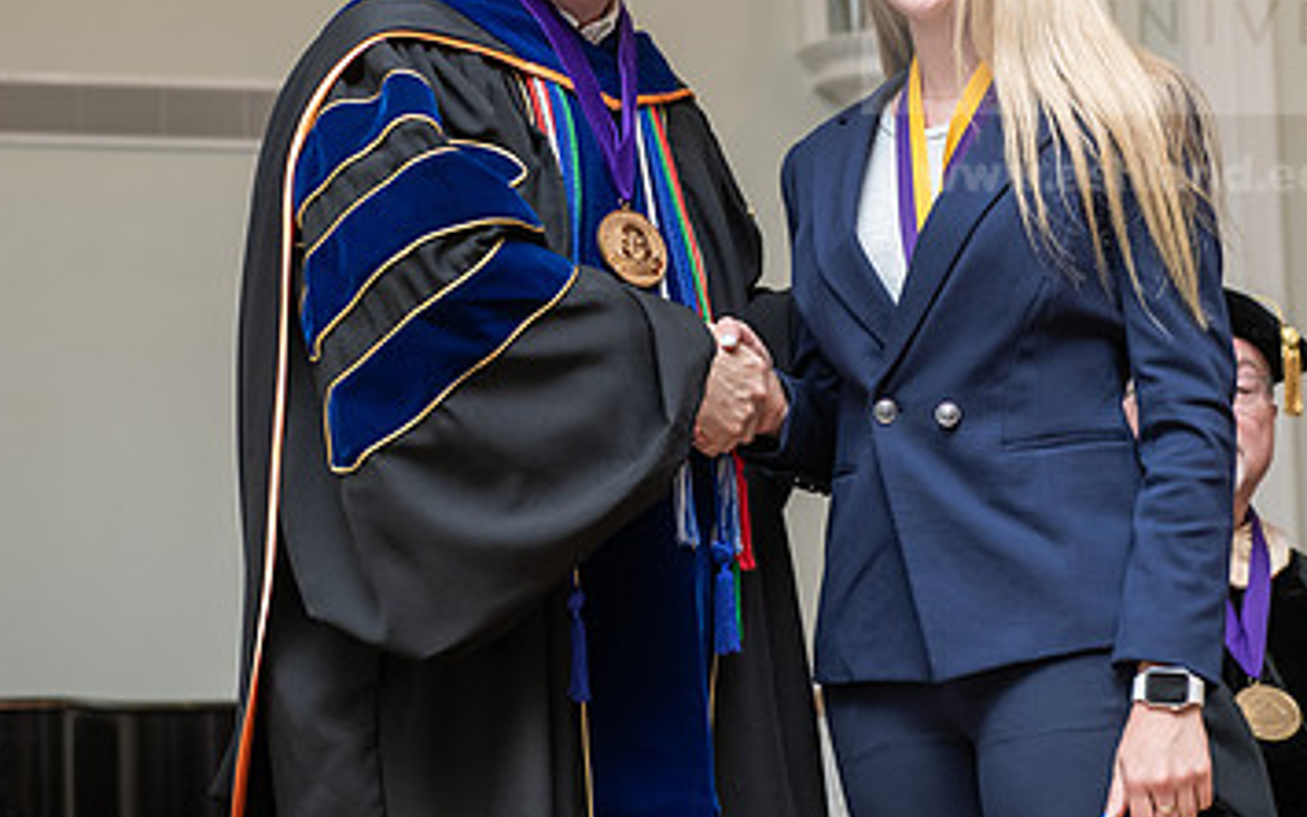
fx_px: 3919
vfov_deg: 11.9
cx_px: 751
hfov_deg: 18.9
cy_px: 252
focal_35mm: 110
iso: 1250
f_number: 4.5
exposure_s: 1/200
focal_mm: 66
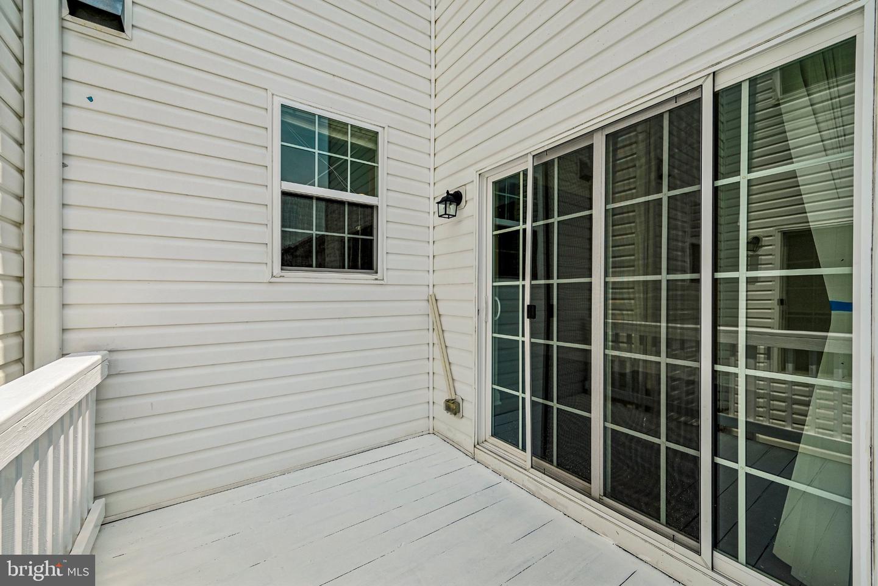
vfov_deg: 81.2
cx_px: 439
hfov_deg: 104.3
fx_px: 341
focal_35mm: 14
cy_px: 293
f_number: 8
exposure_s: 1/500
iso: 100
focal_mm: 14
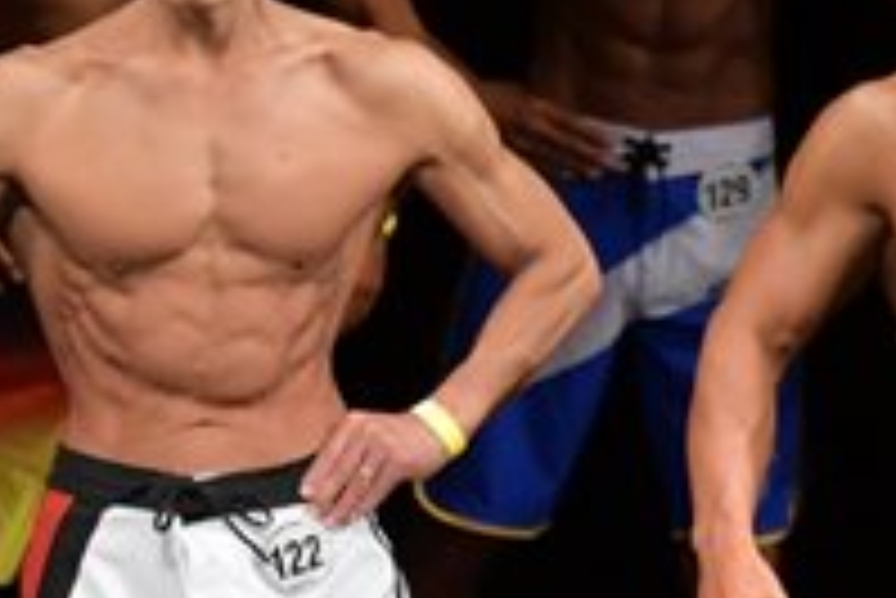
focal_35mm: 991
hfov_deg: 2.1
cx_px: 65
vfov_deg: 1.4
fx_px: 24682
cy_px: 607
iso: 3200
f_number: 5.6
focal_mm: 170
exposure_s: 1/400
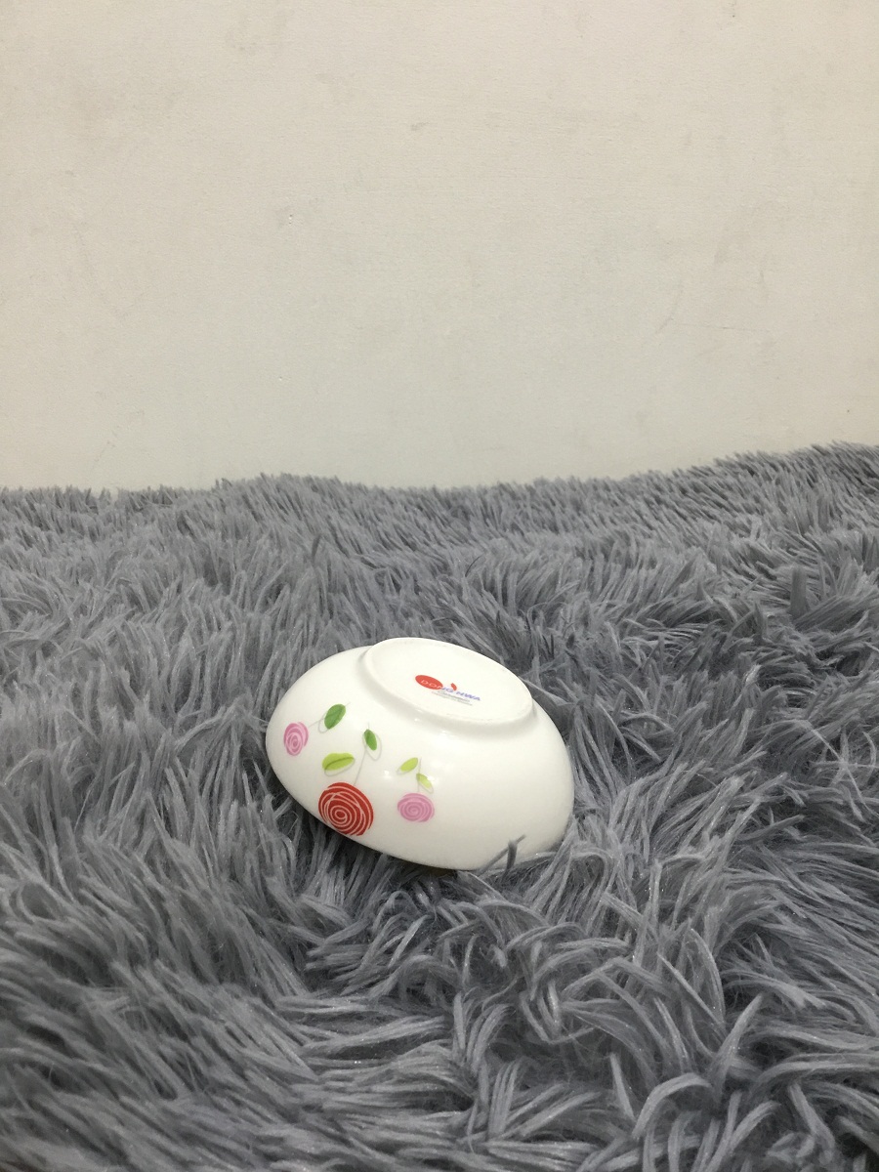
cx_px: 440
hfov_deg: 45.4
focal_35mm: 31
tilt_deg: -14.4
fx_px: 1050
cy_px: 586
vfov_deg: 58.4
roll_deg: +1.3
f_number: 2.4
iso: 125
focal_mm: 3.3
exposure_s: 1/33
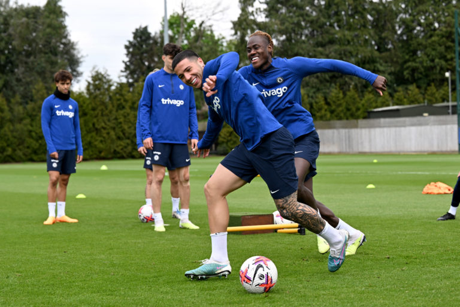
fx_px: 984
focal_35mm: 77
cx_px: 230
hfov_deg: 26.3
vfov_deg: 17.7
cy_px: 154
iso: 400
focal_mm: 77
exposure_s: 1/2000
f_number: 4
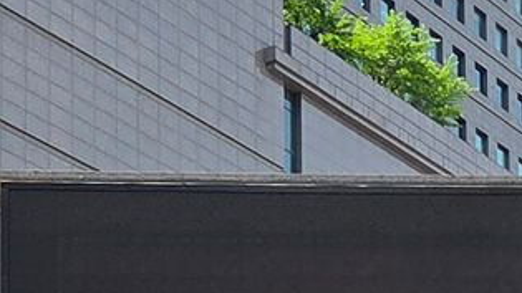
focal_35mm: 159
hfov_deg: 13.1
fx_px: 2200
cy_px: 839
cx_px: 648
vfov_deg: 6.9
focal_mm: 5.4
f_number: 1.8
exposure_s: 1/2969
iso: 80
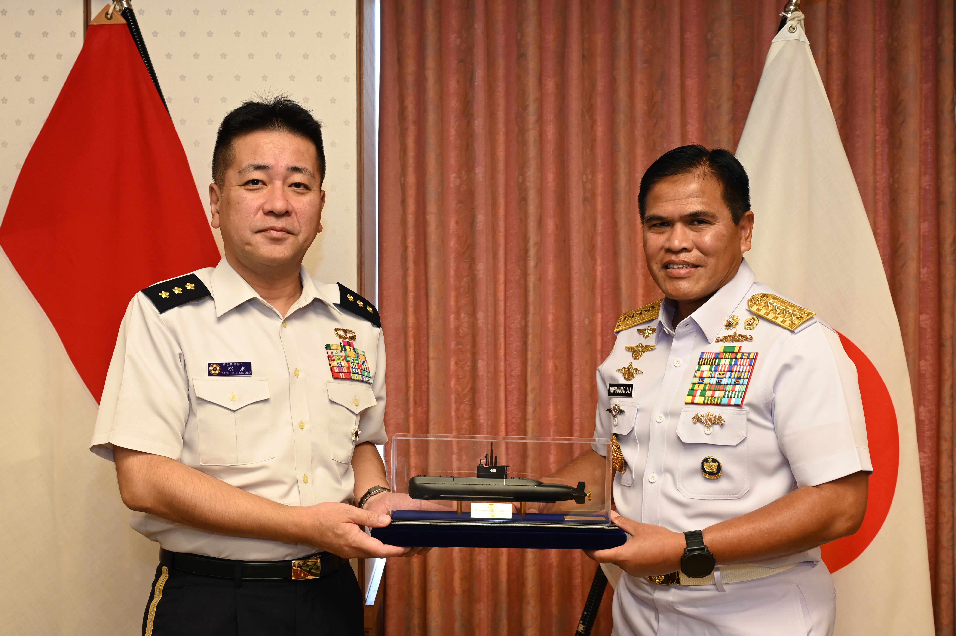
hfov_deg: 44.5
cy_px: 318
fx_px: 1168
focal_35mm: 44
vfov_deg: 30.5
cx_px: 478
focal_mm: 44
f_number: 5.6
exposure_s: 1/125
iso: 2000
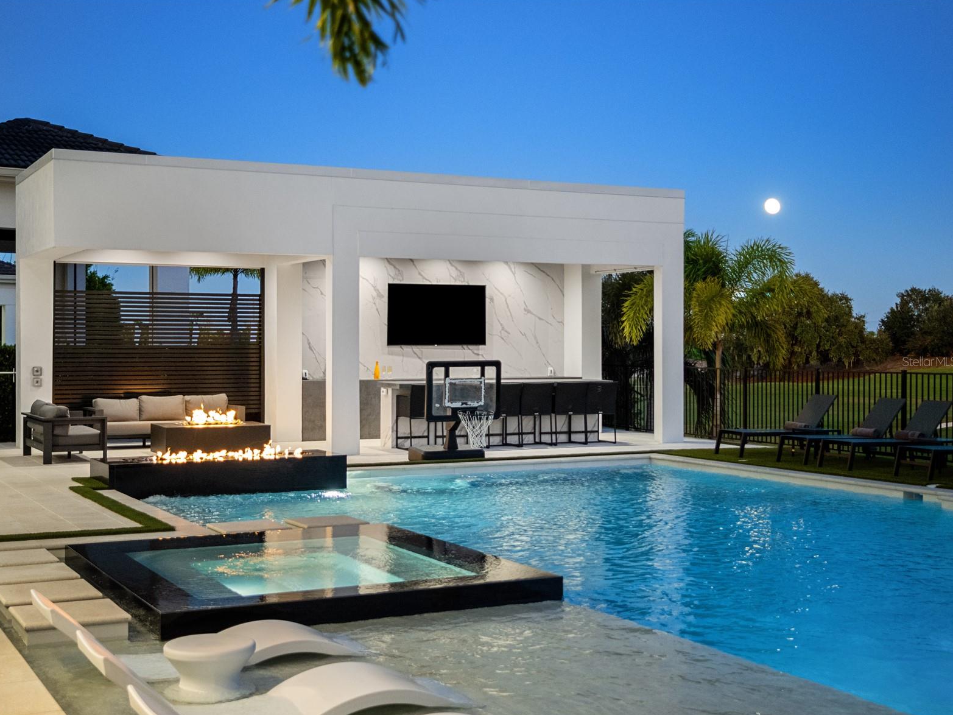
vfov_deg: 30.9
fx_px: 1294
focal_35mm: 47
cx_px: 473
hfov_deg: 40.4
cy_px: 361
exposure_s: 1/80
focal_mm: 23
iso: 1600
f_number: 1.7
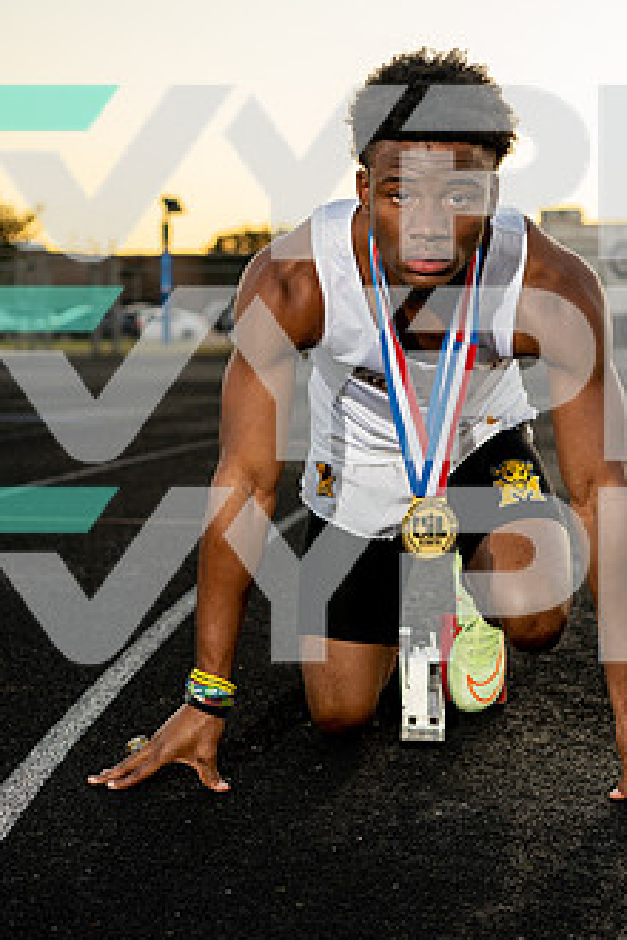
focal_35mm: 75
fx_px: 1959
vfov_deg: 26.9
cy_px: 376
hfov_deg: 18.2
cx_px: 373
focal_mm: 55
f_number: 3.5
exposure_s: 1/200
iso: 200
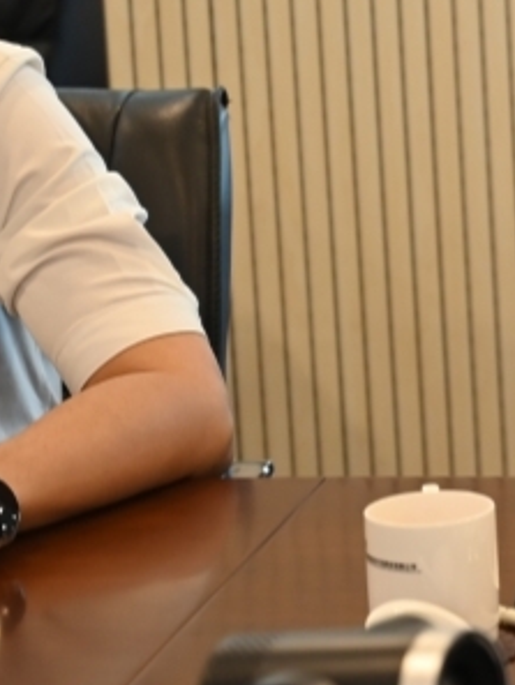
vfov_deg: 9.7
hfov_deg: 7.1
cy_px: 180
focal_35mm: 204
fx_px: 4044
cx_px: 986
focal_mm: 70
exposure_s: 1/125
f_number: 4
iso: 1250
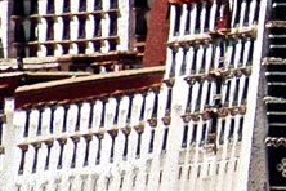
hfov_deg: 1.1
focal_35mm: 1946
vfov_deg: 0.7
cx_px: 604
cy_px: 21
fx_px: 15459
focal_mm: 180
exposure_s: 1/500
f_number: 10
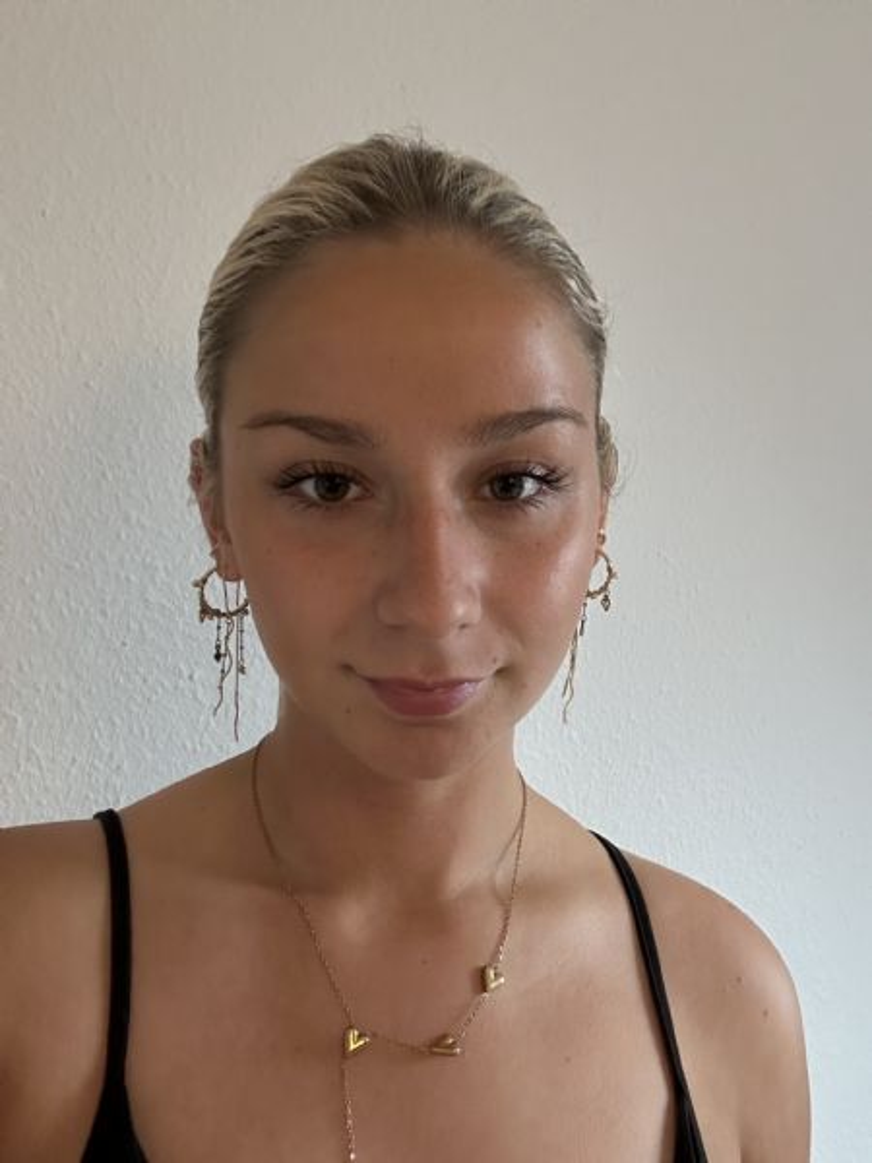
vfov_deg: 60.0
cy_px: 582
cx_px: 436
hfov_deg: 46.8
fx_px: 1008
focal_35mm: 30
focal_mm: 2.69
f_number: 1.9
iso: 160
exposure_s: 1/60
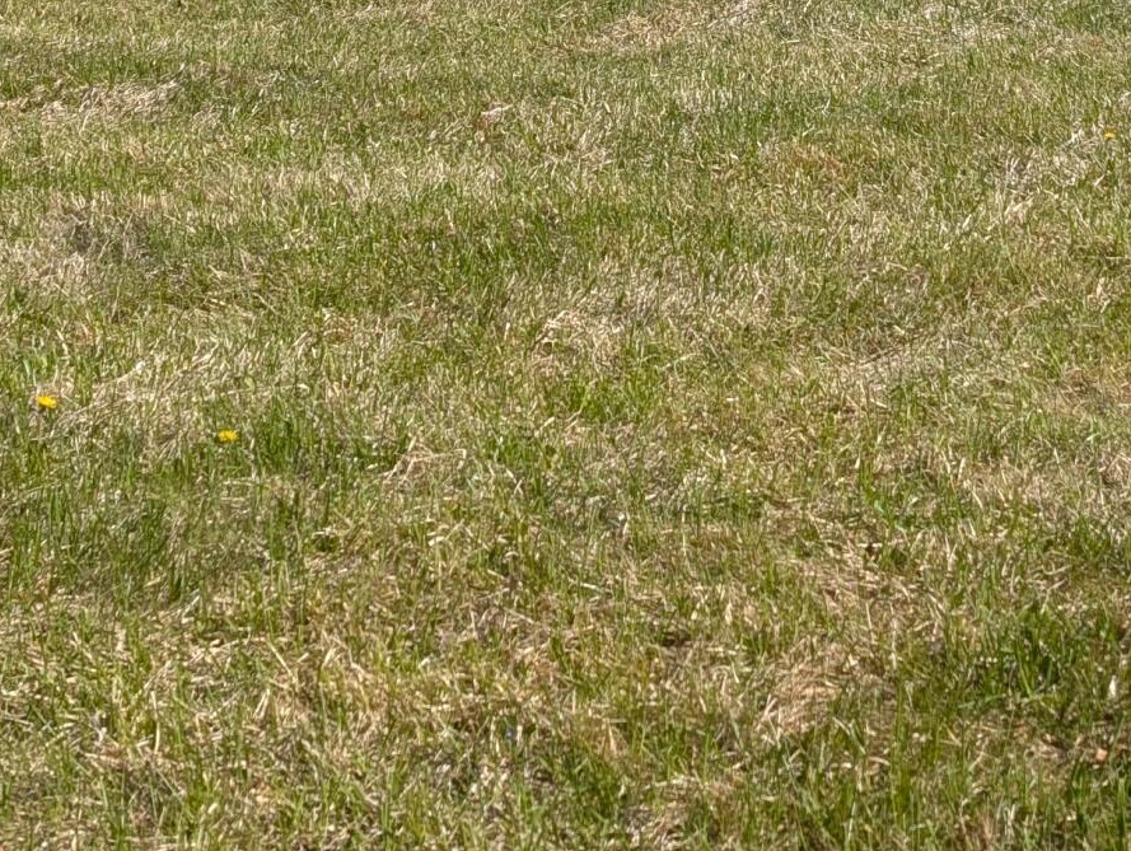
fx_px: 2650
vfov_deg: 16.7
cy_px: -385
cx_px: 775
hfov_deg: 24.0
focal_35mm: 81
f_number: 1.68
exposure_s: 1/1126
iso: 19
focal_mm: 6.9
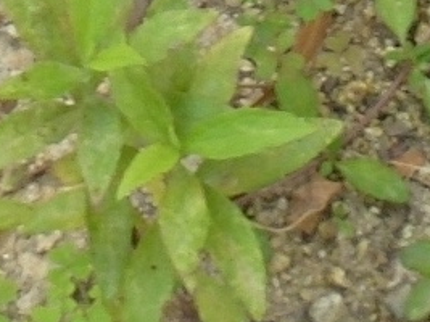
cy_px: -886
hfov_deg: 6.3
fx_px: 3911
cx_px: 224
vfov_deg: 4.4
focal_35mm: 315
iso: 100
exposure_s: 1/60
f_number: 3.9
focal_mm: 7.4
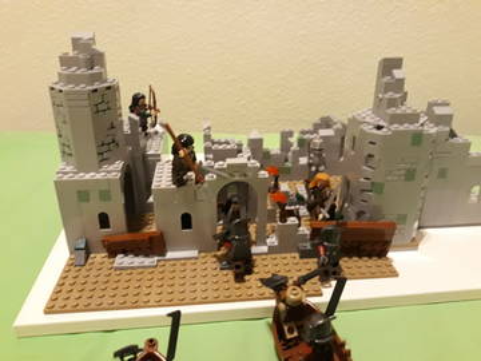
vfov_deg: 51.4
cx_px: 240
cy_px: 180
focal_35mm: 27
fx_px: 375
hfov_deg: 65.3
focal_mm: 3.71
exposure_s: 1/20
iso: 500
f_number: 1.7
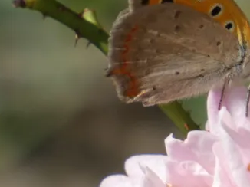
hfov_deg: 1.1
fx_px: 12550
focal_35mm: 1739
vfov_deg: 0.9
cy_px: 83
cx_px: 225
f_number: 5.6
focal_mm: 158.6
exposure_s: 1/500
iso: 80
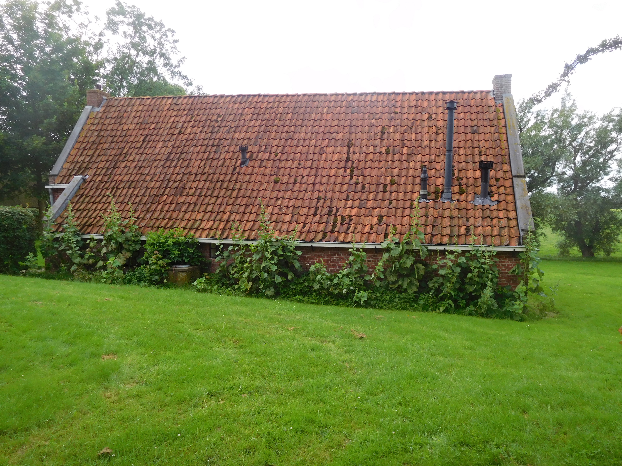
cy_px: 233
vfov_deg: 54.9
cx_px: 311
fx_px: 449
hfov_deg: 69.4
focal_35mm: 25
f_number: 3.4
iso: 125
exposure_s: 1/500
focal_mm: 4.5
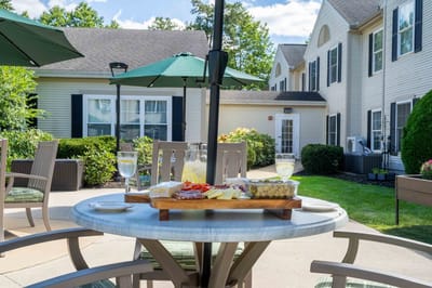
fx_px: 432
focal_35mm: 36
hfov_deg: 53.2
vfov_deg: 36.8
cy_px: 144
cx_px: 216
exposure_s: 1/2000
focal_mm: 24
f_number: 8
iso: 400
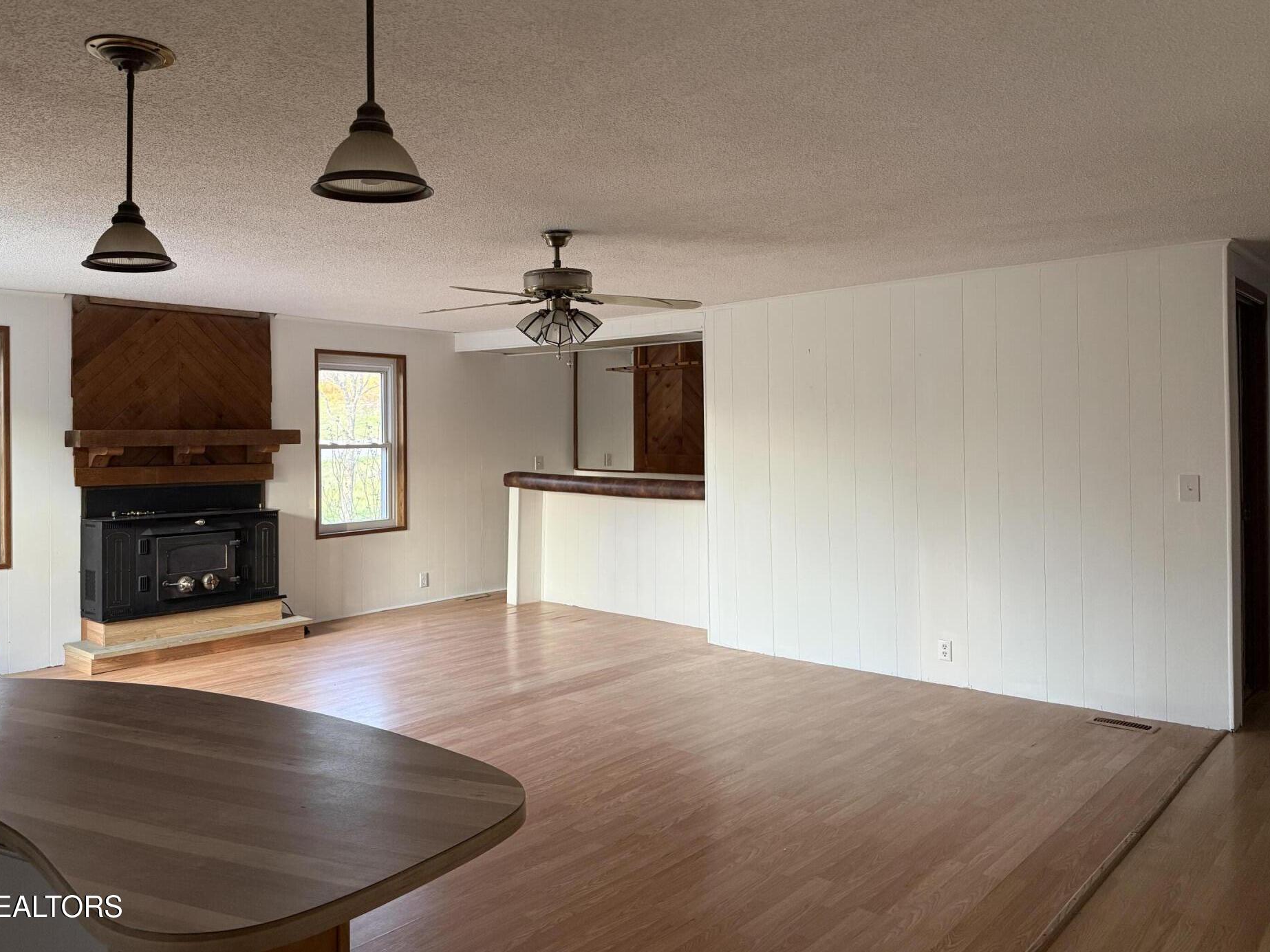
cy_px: 439
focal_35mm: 26
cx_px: 591
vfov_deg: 53.0
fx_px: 954
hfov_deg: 67.2
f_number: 1.78
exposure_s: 1/60
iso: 400
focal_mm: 6.76
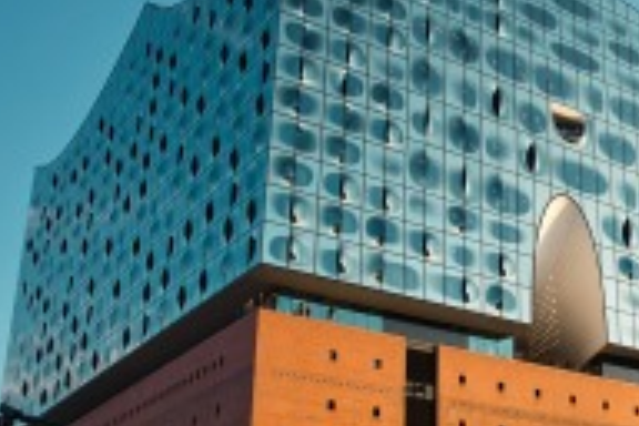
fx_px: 1065
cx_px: 546
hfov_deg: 32.1
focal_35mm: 60
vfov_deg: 22.5
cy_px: 280
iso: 100
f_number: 8
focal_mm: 24
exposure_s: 1/80
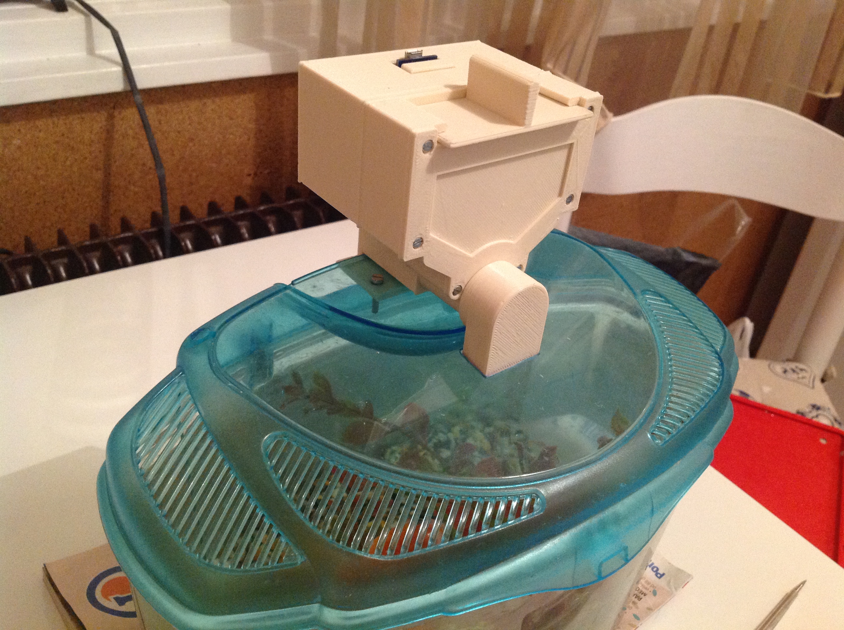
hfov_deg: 52.7
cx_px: 422
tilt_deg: -35.0
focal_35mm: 35
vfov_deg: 40.6
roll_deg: -7.1
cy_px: 315
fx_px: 852
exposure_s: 1/17
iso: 320
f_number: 2.4
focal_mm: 4.28
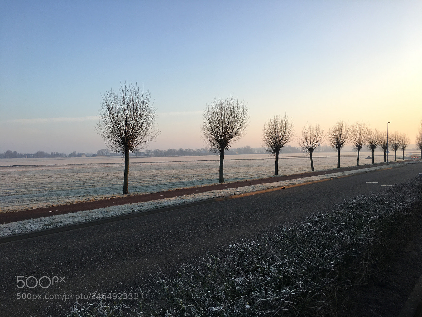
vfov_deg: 48.2
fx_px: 354
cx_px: 211
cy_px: 158
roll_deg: +1.1
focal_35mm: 29
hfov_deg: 61.7
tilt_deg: -0.6
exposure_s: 1/557
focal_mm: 4.15
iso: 25
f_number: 2.2
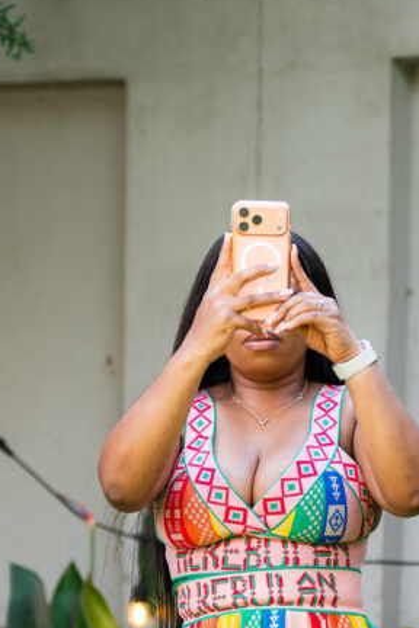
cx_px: 287
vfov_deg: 7.8
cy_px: 664
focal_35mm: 263
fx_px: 4591
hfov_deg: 5.2
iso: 160
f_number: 2.8
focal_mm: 74
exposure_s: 1/320
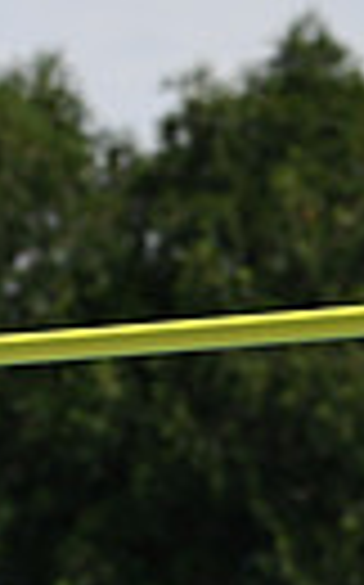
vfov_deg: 4.4
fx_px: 7604
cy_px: 722
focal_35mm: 478
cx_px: -804
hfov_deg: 2.7
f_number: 4.5
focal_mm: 105
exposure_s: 1/2500
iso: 200
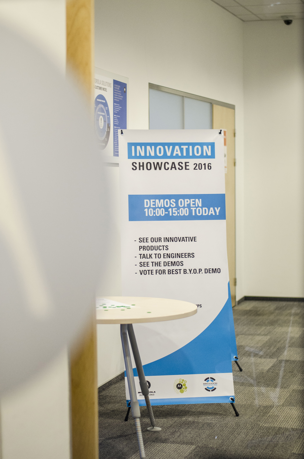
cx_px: 152
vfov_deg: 27.0
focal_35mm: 75
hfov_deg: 18.1
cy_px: 230
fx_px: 954
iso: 640
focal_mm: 50
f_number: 2
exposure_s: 1/125
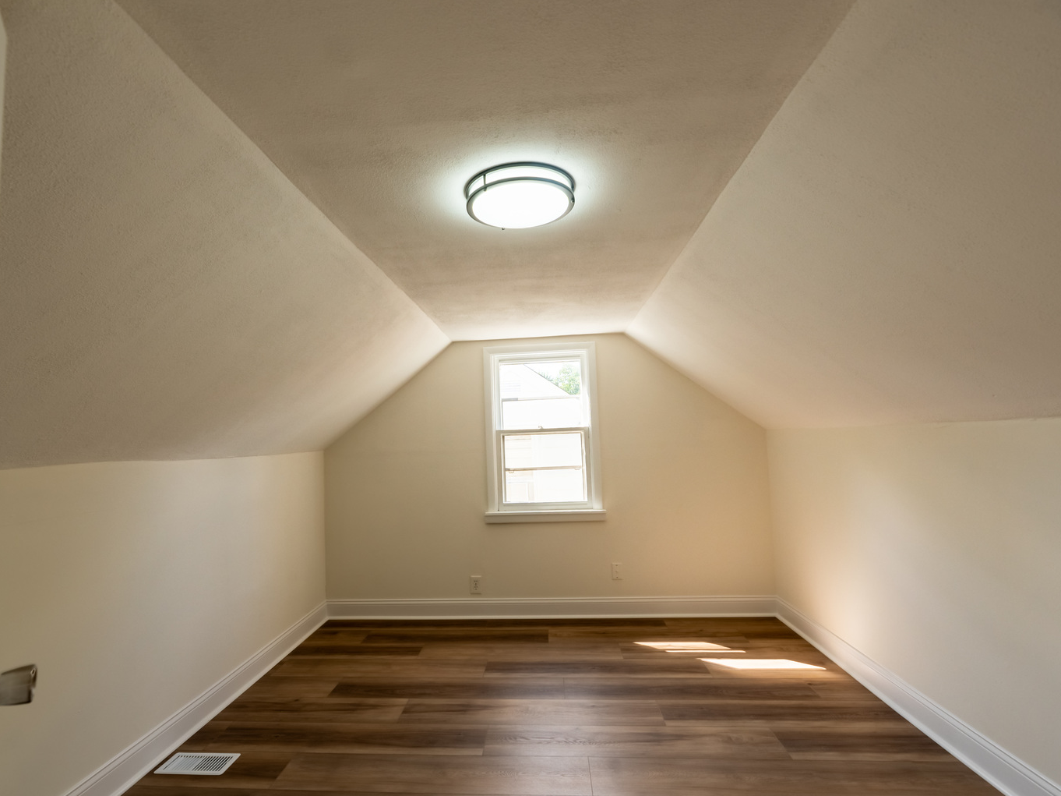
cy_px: 406
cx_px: 506
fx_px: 490
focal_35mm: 16
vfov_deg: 78.1
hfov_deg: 94.4
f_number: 7.1
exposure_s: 1/1250
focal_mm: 14
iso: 800
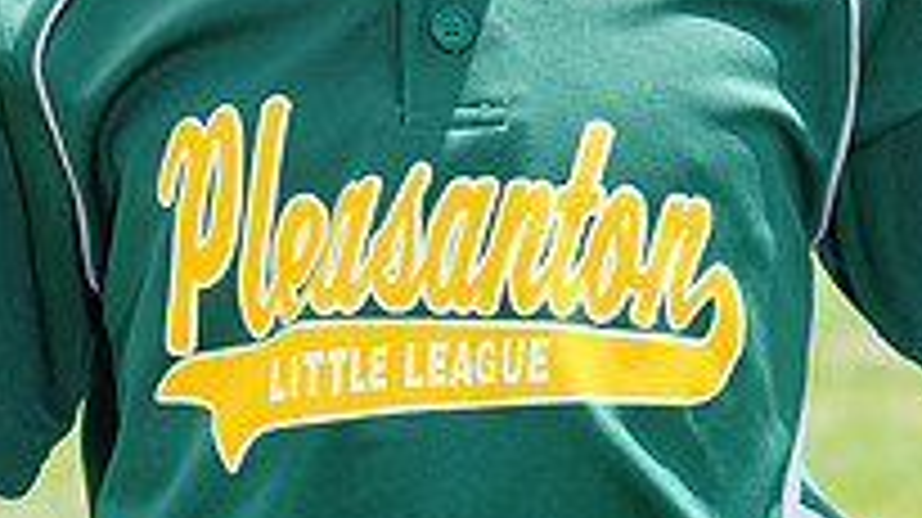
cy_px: -200
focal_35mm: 551
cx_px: 459
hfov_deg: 3.9
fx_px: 13462
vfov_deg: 2.2
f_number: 10
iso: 200
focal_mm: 186
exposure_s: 1/200
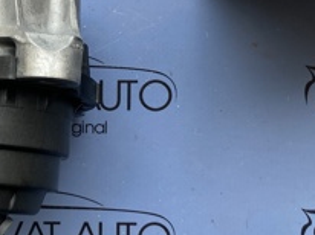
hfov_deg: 22.0
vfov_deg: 16.9
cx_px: 37
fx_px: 791
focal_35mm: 87
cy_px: 79
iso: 20
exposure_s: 1/144
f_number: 1.8
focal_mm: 3.99
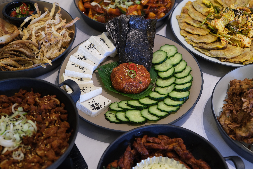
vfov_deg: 25.1
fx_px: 379
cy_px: 84
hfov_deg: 36.9
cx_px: 126
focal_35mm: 54
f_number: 3.6
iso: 500
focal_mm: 35.8
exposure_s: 1/34
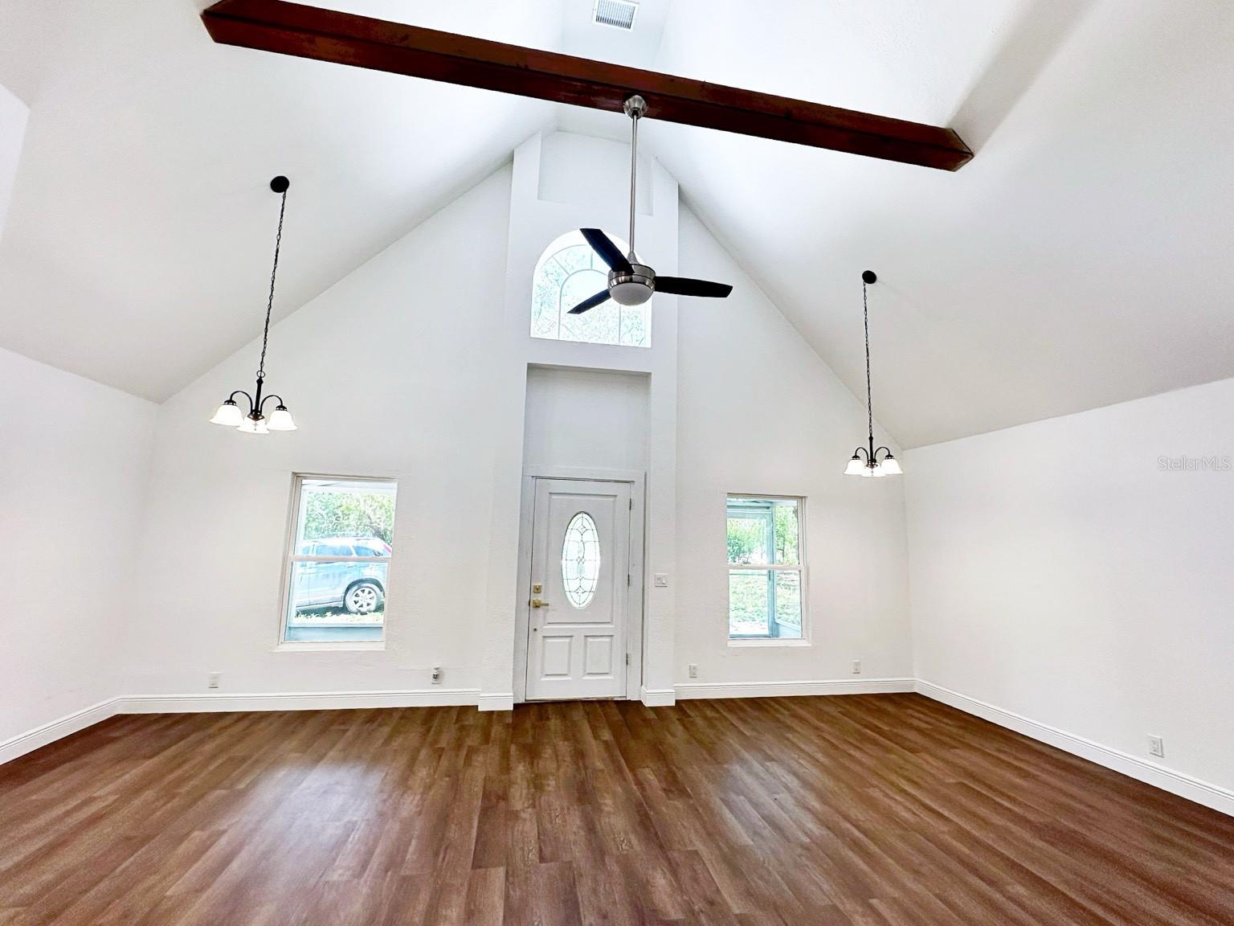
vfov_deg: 85.7
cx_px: 617
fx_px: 499
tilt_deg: +8.5
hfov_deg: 102.1
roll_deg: -0.2
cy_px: 463
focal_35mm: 14
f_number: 2.2
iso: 80
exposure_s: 1/120
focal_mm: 2.22
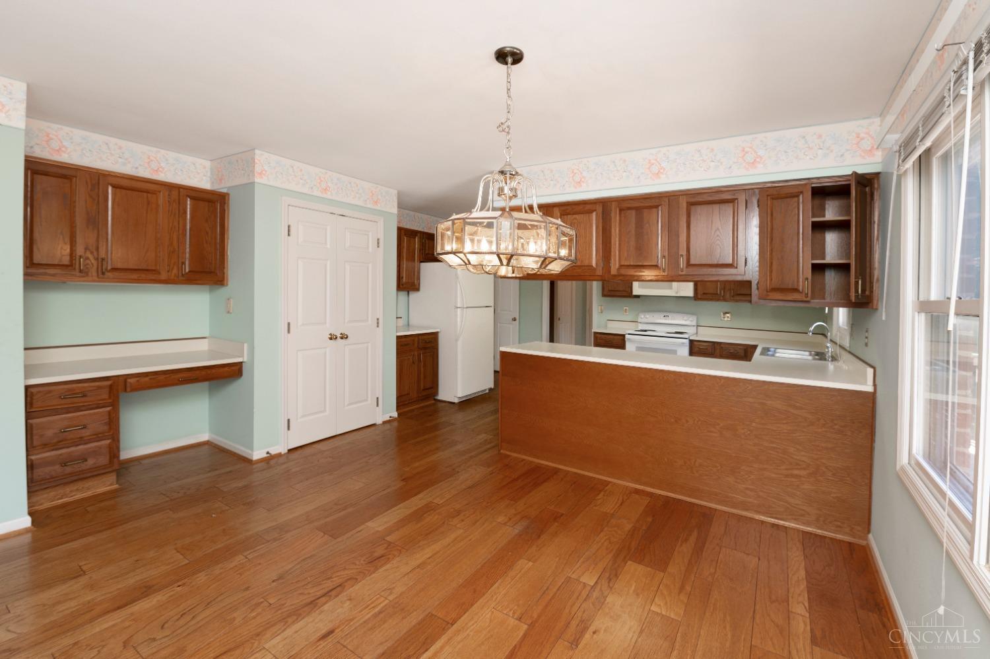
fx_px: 412
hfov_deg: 100.4
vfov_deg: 77.2
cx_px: 495
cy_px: 330
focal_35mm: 15
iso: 200
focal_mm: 15
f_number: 8
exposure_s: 1/15
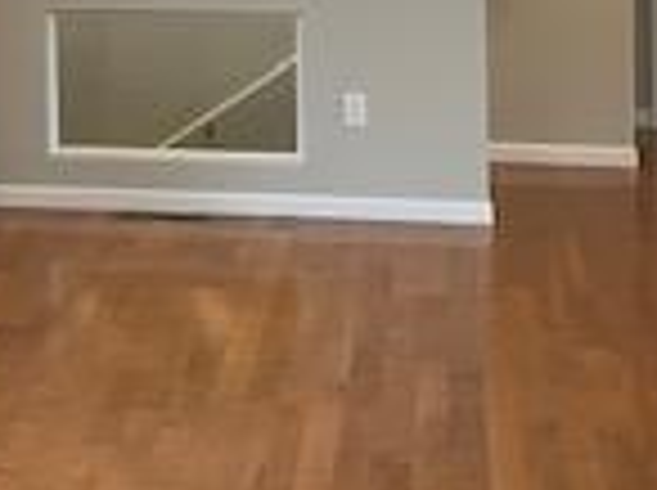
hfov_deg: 16.8
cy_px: -112
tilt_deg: -3.0
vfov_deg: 12.6
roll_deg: +1.0
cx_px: -63
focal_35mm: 114
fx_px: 2160
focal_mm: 4.25
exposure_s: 1/60
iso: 100
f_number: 1.8
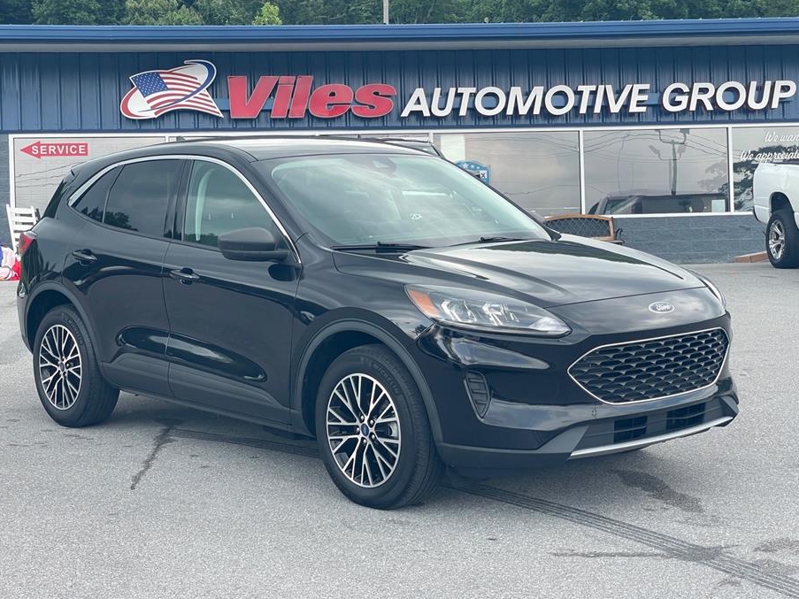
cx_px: 373
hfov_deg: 32.7
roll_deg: +1.7
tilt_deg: +1.3
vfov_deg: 24.8
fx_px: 1362
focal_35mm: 59
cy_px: 277
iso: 25
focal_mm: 6
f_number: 2
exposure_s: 1/272
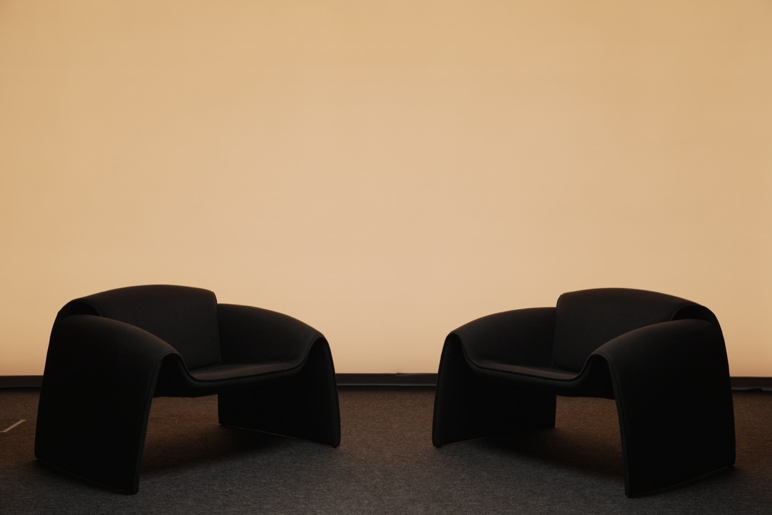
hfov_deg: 43.6
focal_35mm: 45
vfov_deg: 29.9
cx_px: 386
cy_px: 258
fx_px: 965
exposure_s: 1/49
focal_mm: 30
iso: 500
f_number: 4
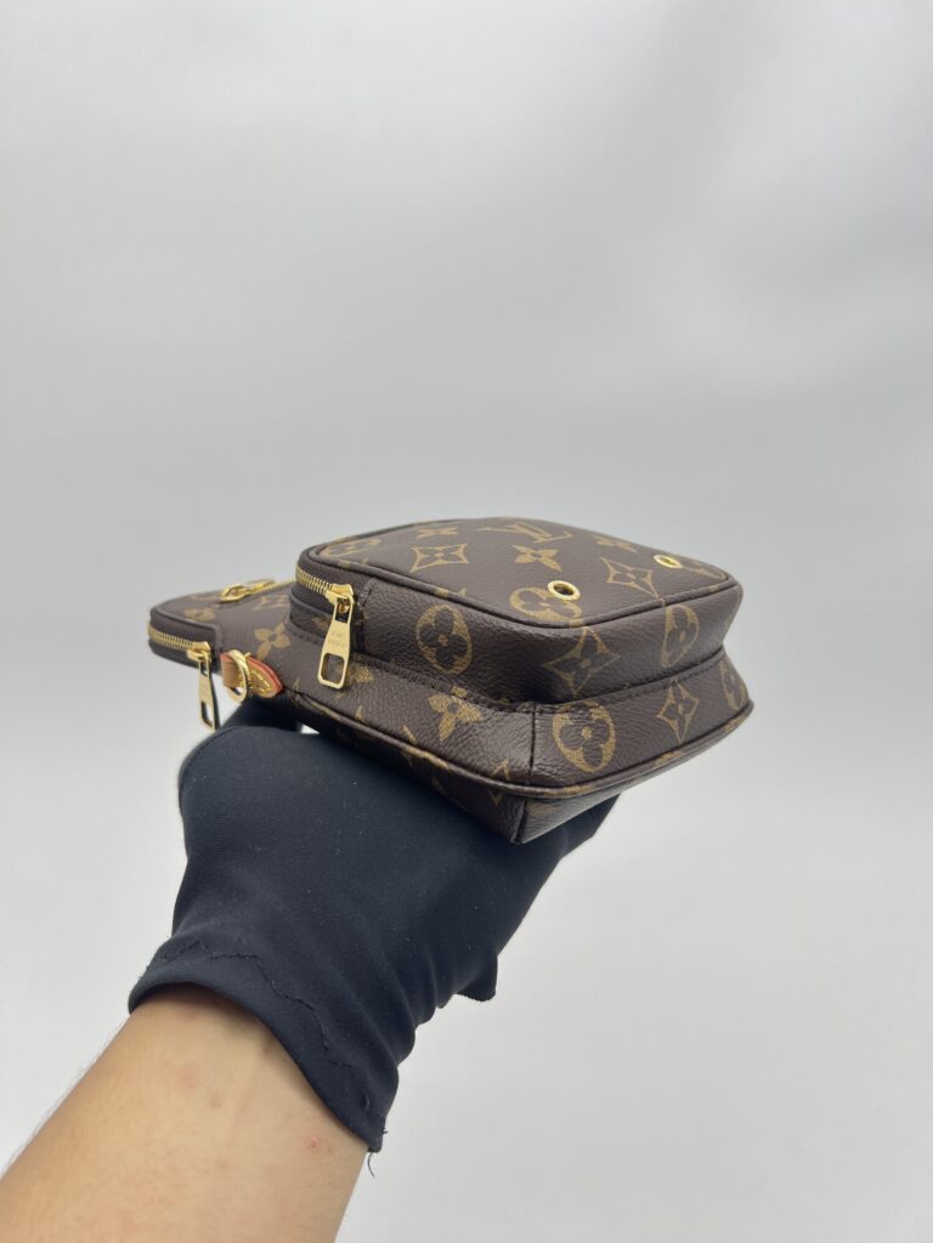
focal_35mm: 26
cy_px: 622
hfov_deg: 53.1
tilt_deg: -20.1
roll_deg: +0.6
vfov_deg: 67.3
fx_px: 934
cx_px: 466
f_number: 1.5
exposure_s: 1/111
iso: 32
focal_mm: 5.7
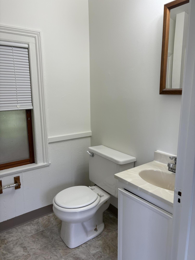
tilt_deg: -9.9
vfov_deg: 67.3
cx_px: 98
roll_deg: +0.3
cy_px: 130
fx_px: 195
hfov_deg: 53.1
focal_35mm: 26
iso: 50
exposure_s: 1/120
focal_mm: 5.96
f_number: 1.6
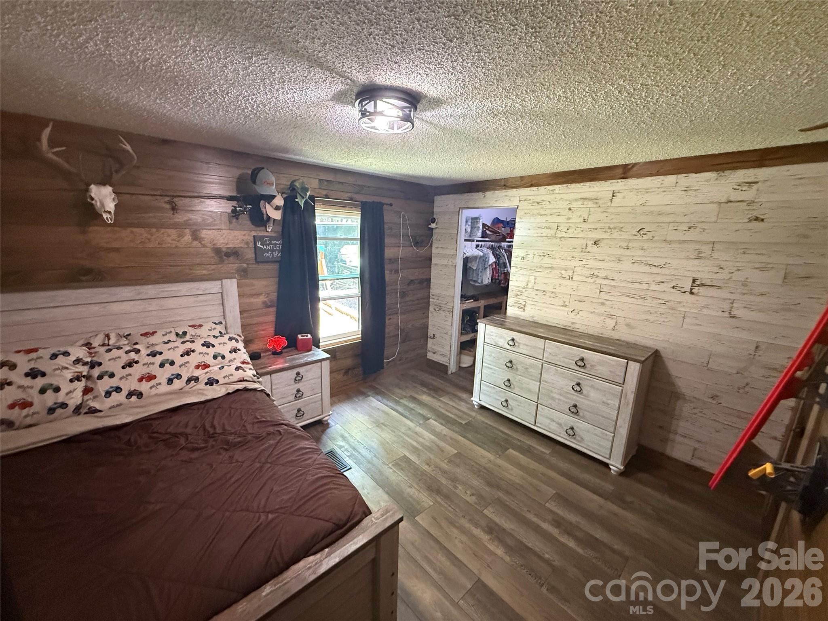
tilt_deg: -12.3
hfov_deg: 102.1
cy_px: 310
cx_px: 414
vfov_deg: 85.7
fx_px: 335
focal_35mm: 14
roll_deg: -1.4
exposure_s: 1/60
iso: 800
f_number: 2.2
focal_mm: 2.22
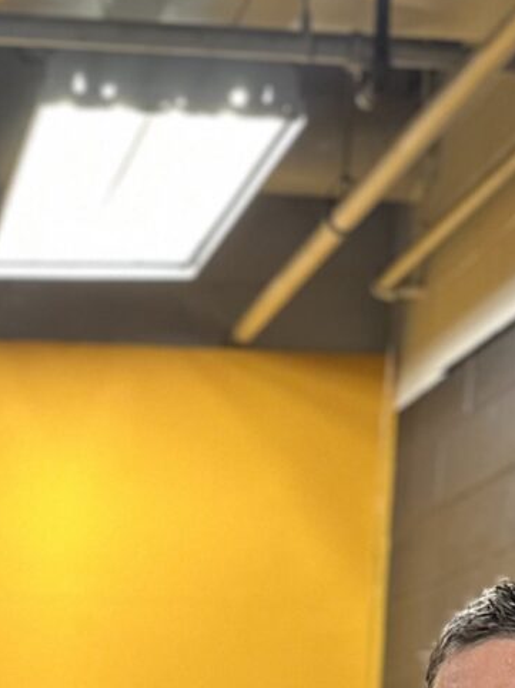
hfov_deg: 14.1
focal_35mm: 102
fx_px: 2025
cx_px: -73
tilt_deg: -13.6
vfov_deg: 15.0
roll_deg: -1.2
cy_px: 1442
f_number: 1.78
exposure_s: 1/60
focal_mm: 6.86
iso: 320
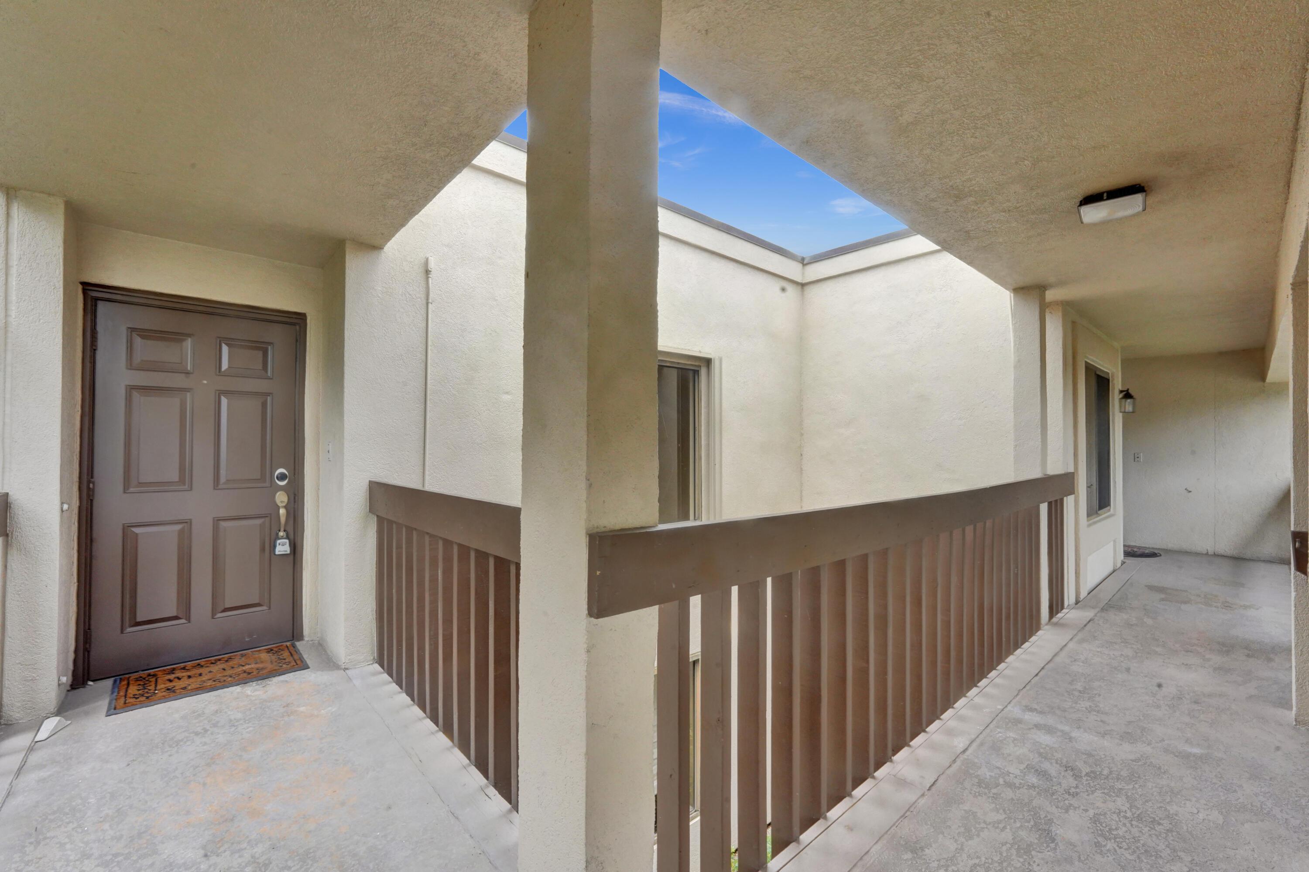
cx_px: 654
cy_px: 436
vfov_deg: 81.2
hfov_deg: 104.3
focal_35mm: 14
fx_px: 509
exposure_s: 1/125
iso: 2500
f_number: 20
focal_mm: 14
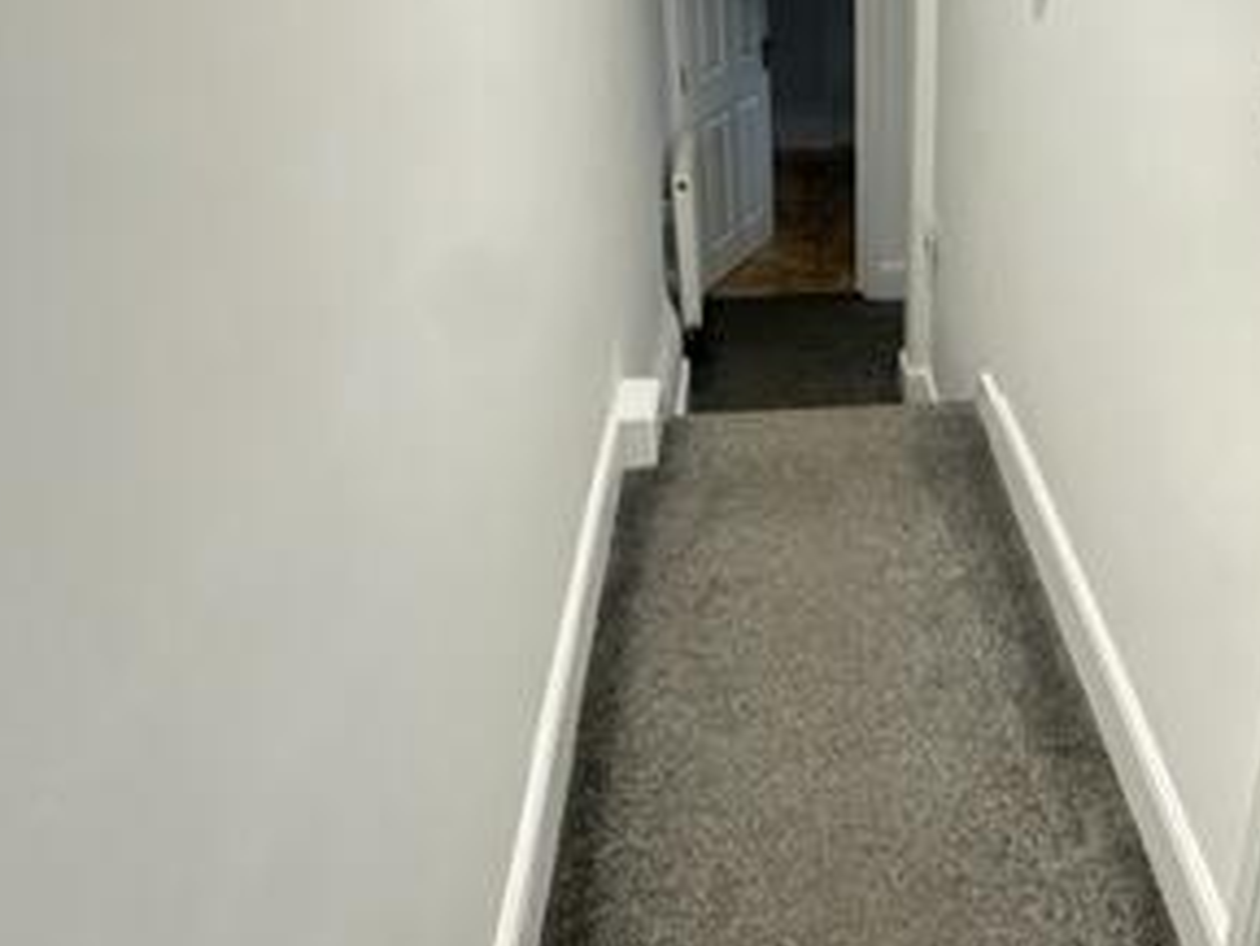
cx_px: 902
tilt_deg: -24.1
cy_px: 270
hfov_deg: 56.2
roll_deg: -0.2
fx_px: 1129
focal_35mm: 31
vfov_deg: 44.4
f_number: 2.2
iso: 160
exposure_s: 1/50
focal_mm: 2.22
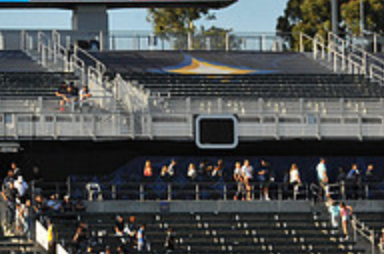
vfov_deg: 4.3
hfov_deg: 6.4
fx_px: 3384
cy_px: -96
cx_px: -156
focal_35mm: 318
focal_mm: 105
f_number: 16
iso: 1600
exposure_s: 1/1000
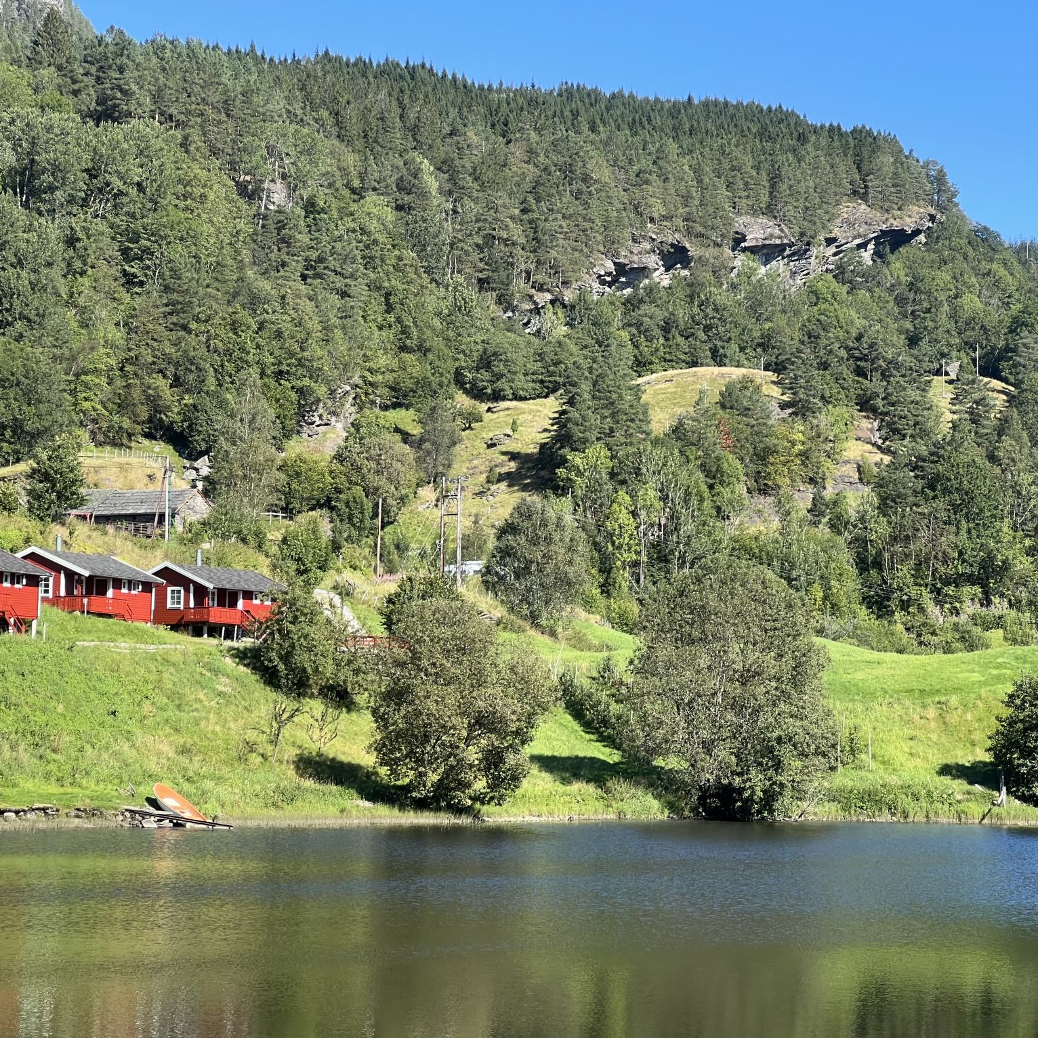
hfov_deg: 19.1
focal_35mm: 91
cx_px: 453
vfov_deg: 19.1
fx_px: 3087
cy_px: 519
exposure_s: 1/339
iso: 32
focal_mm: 9
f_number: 2.8
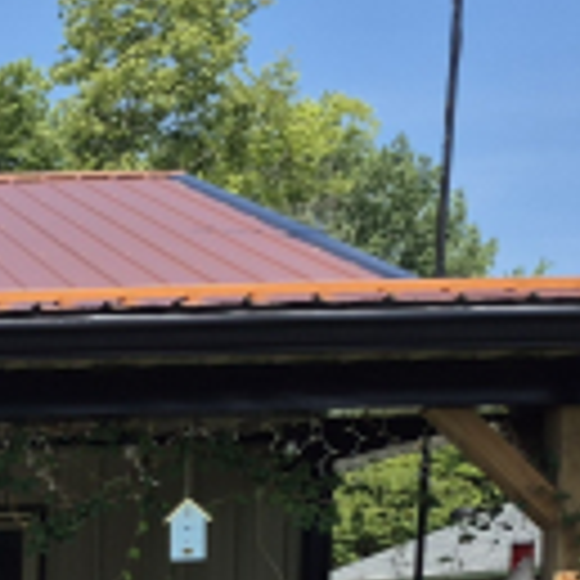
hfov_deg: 13.9
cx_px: -605
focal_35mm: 105
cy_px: 773
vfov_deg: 15.7
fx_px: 1990
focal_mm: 5.4
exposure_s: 1/1644
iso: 25
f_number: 1.8
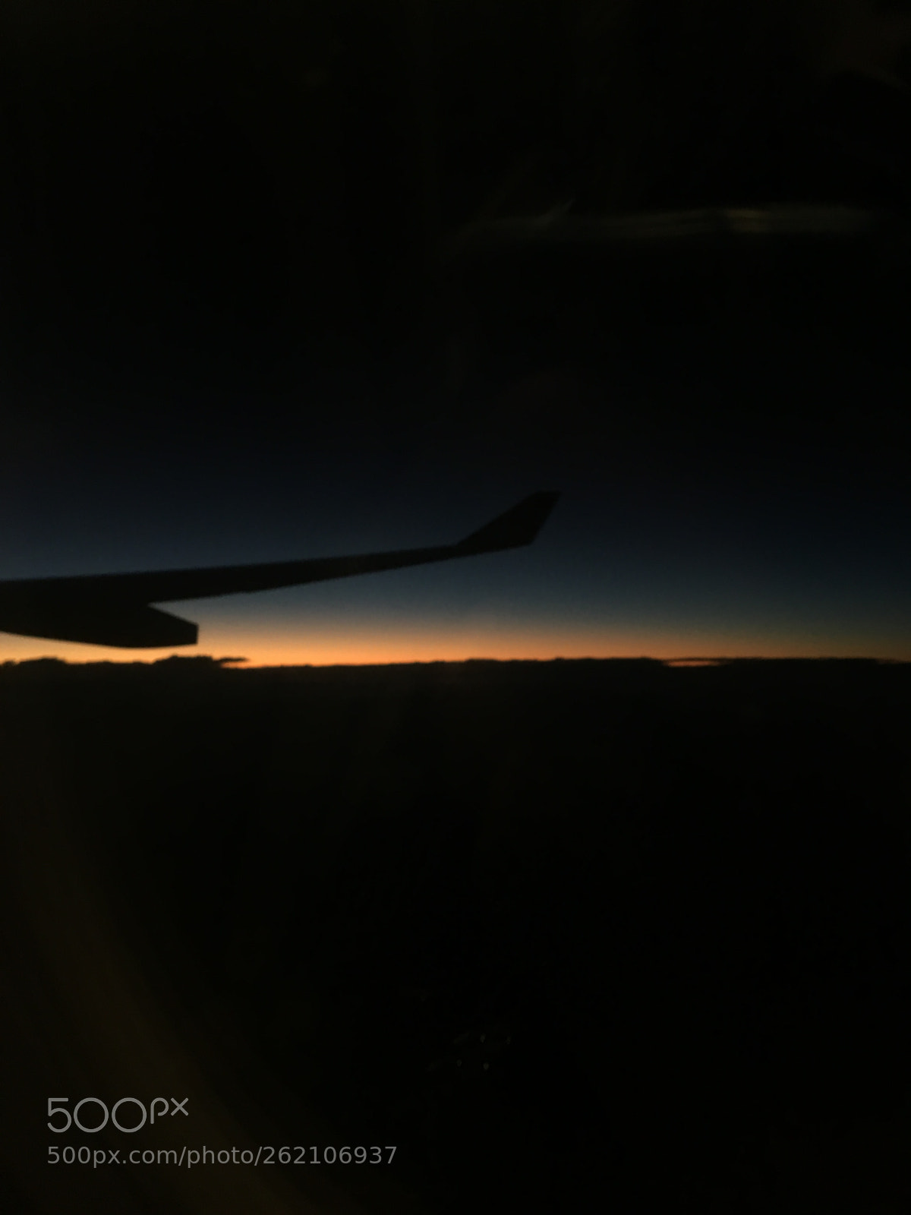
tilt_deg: +2.8
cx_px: 456
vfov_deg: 61.7
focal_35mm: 29
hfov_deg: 48.2
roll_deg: +0.8
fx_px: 1018
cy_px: 608
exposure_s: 1/30
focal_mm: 4.15
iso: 80
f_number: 2.2
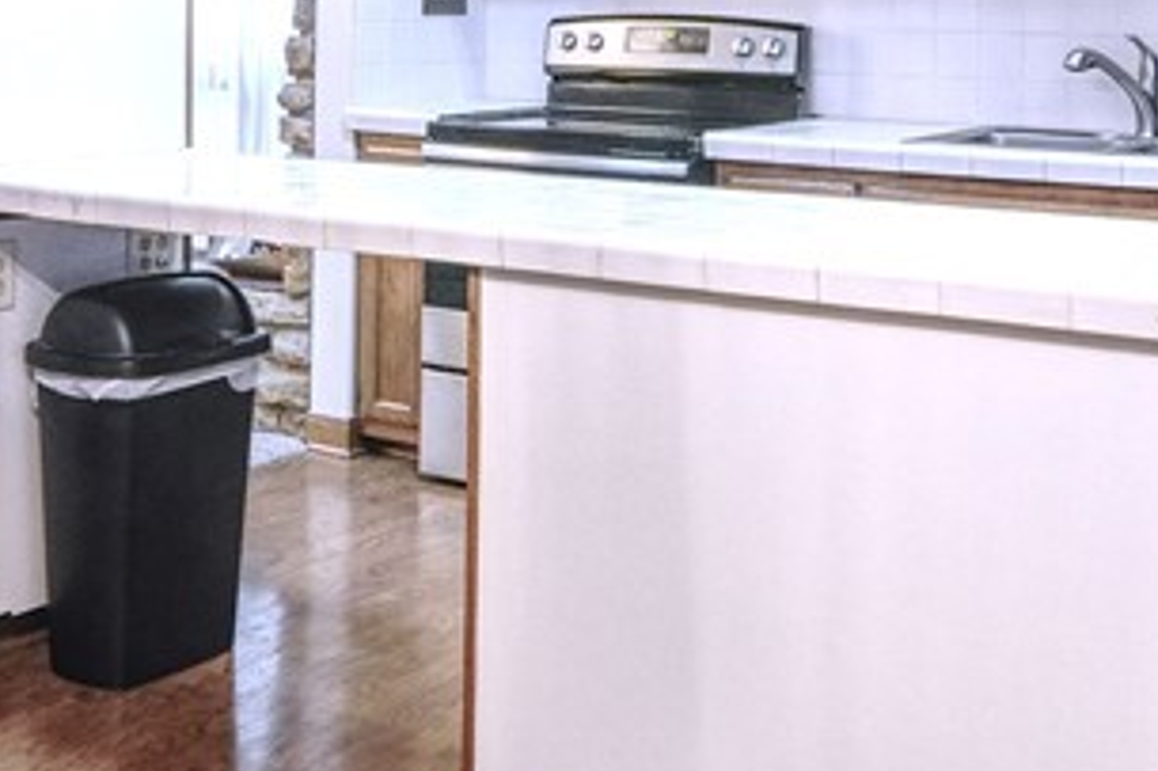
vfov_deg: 22.5
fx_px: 1890
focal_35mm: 59
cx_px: 421
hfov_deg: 33.9
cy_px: 72
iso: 800
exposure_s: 1/8
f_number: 8
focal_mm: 11
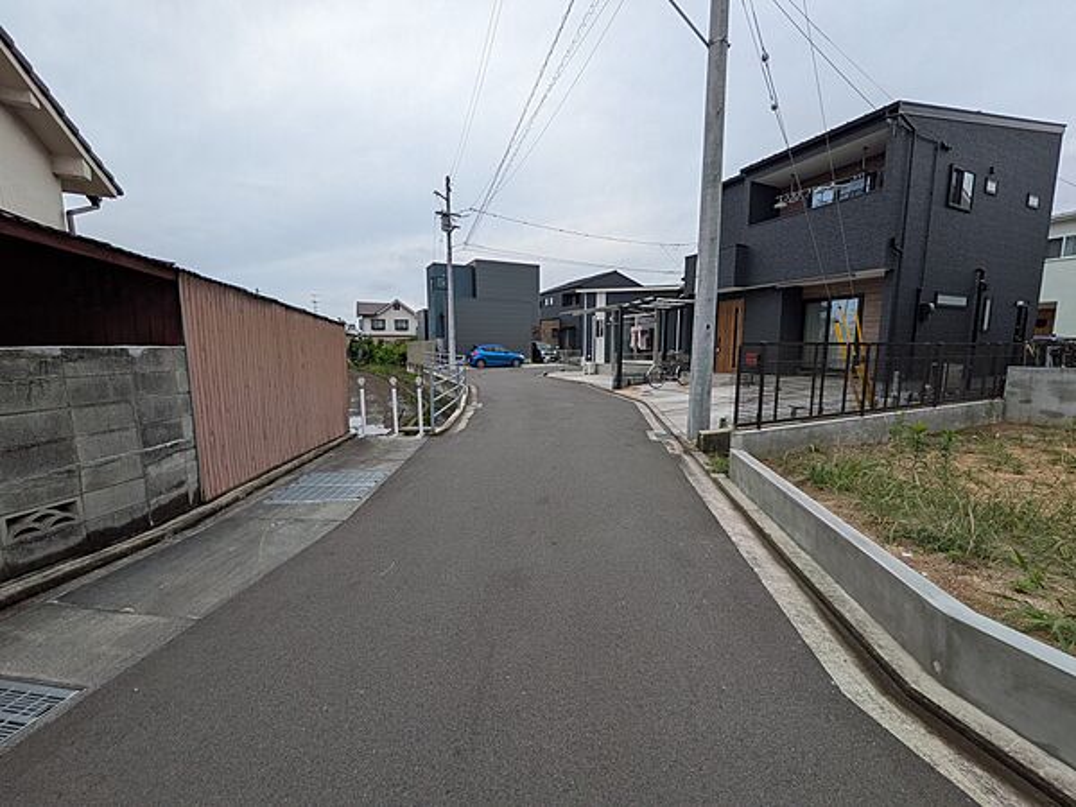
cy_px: 404
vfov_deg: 85.7
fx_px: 435
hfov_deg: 102.1
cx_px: 538
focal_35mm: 14
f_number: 2.2
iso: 51
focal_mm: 1.83
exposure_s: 1/1203
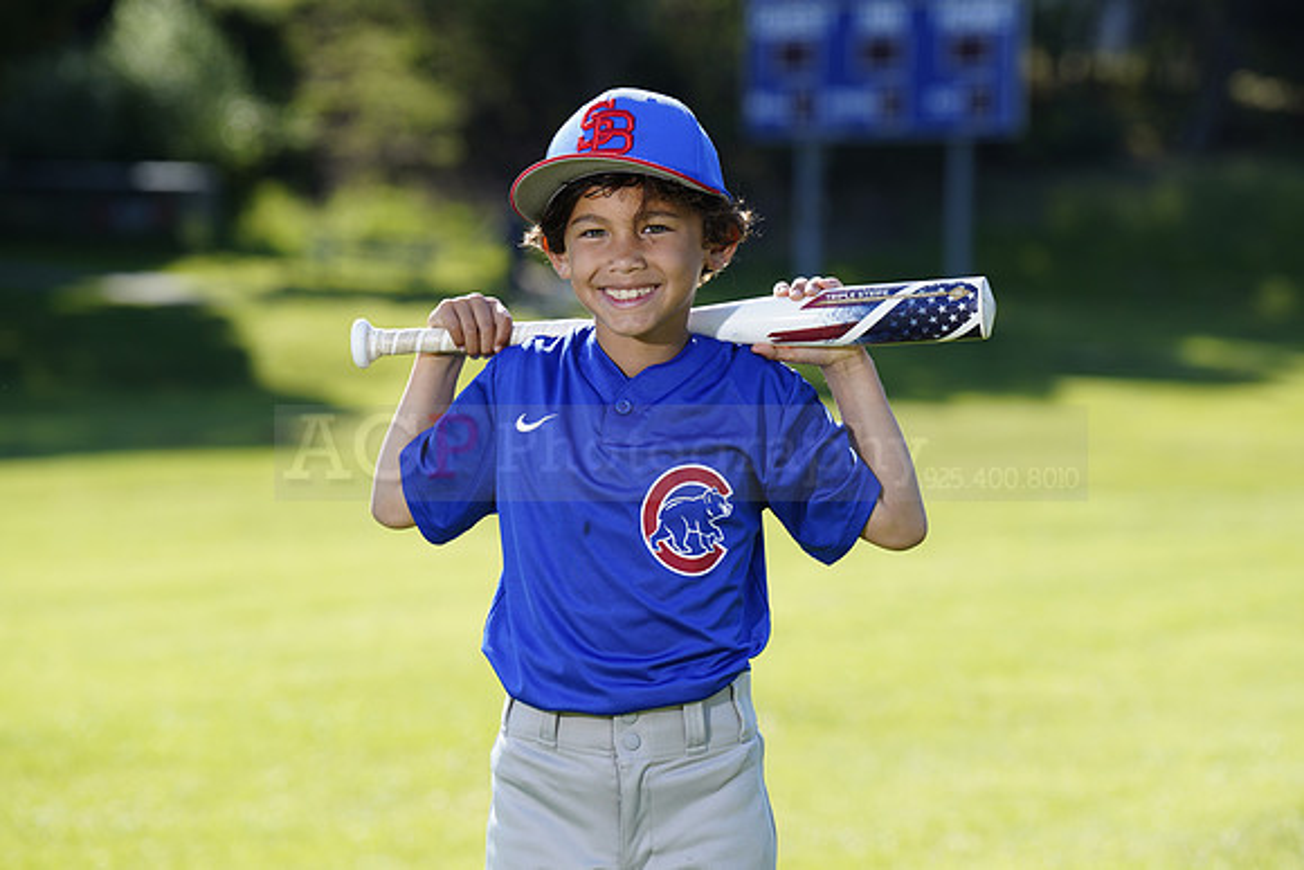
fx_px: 5652
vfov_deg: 8.8
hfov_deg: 13.2
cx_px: 652
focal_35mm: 156
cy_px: 435
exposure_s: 1/250
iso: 100
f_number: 5
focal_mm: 156
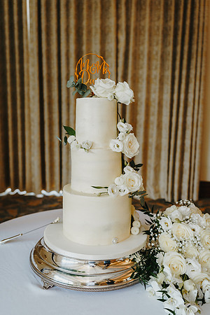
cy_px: 158
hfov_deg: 37.9
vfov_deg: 54.4
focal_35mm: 35
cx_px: 105
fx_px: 306
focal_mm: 35
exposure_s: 1/200
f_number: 2.8
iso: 500
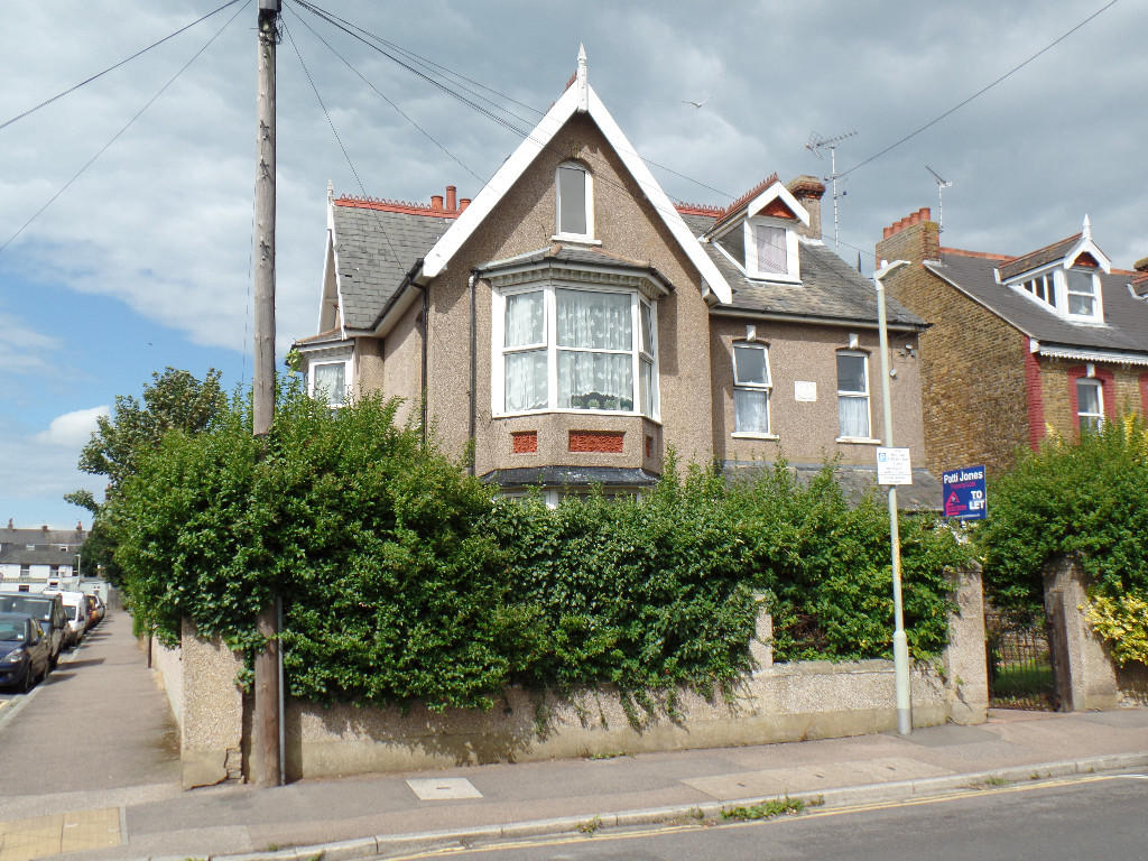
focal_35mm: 35
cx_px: 574
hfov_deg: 52.6
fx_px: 1161
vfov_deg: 40.7
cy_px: 430
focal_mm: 6.2
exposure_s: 1/1000
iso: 80
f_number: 3.4
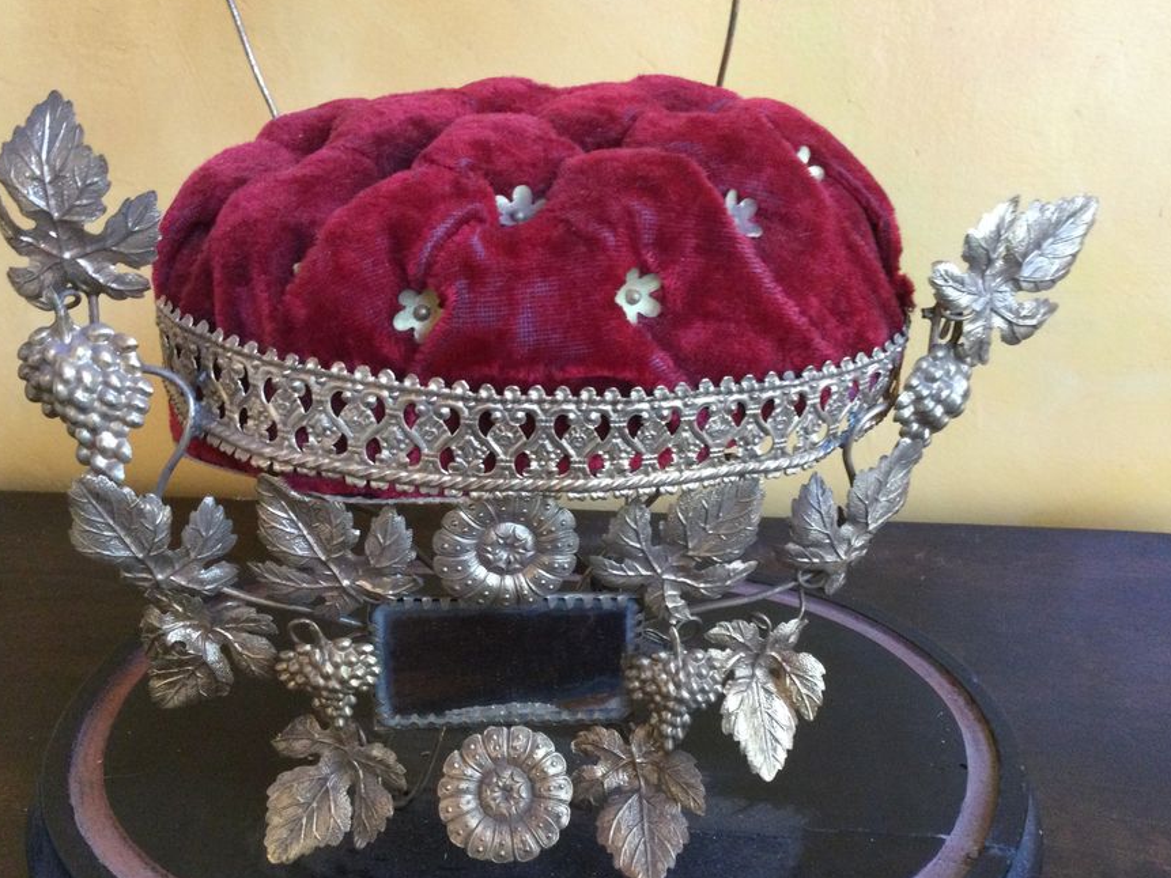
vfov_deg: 39.6
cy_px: 478
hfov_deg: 51.3
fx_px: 1218
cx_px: 577
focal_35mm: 36
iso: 160
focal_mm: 3.3
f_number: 2.4
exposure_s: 1/33
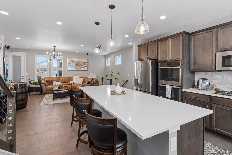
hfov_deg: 93.3
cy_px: 78
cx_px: 116
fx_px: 110
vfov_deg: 70.4
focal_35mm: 17
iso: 400
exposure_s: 1/25
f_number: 9
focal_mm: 17
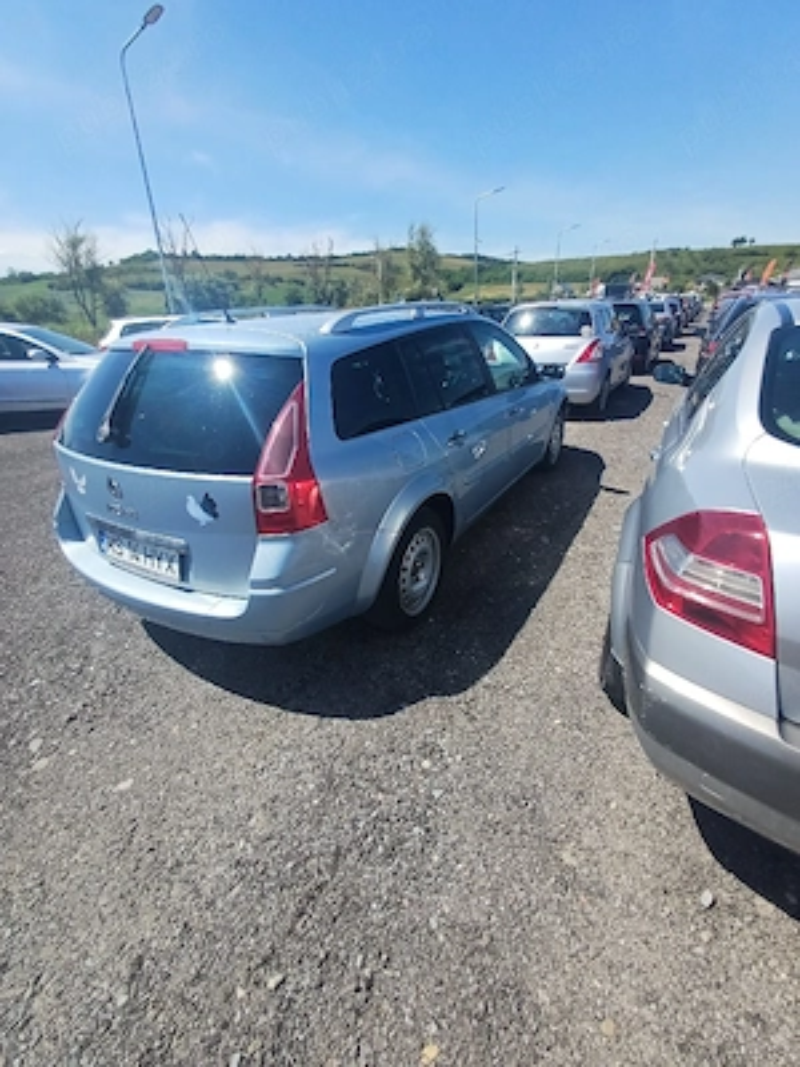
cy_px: 534
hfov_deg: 78.1
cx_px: 400
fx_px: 493
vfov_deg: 94.5
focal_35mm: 16
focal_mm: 1.64
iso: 40
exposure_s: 1/1000
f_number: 2.2
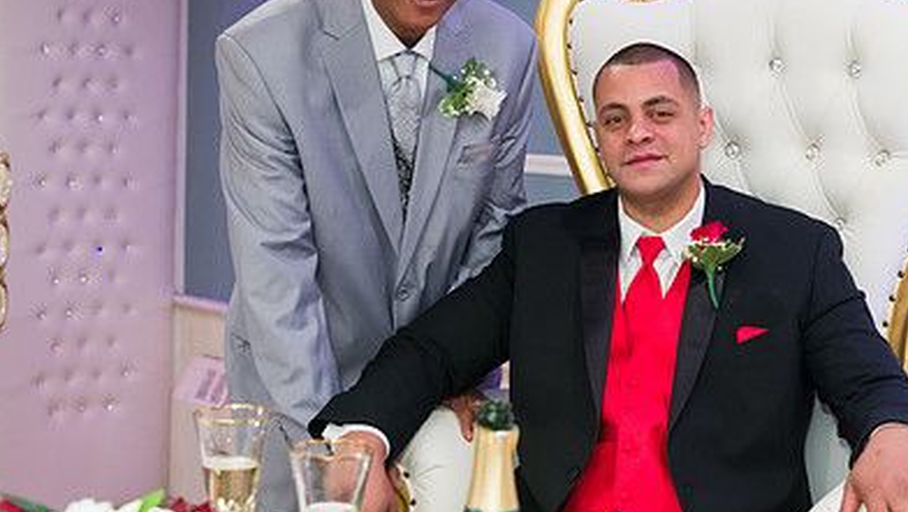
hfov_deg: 33.3
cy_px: 249
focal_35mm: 62
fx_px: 1494
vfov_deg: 19.4
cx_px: 644
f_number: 4
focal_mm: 40
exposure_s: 1/125
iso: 1250
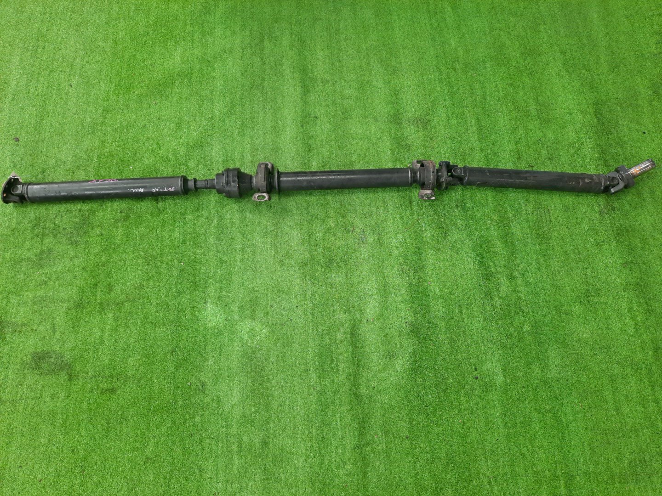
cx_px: 331
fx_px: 478
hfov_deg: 69.4
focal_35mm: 25
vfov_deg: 54.9
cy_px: 248
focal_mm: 4.6
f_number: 2
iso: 111
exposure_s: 1/50
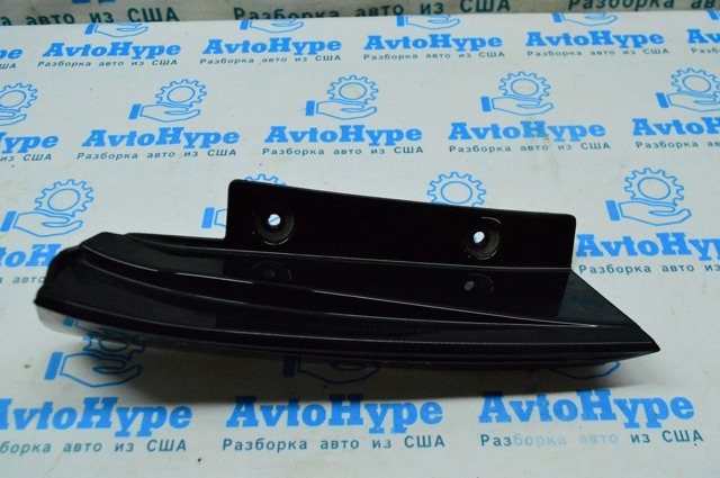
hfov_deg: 53.2
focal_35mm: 36
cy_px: 239
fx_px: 719
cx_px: 360
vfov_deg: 36.8
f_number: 6.3
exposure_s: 1/640
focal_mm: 24
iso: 6400
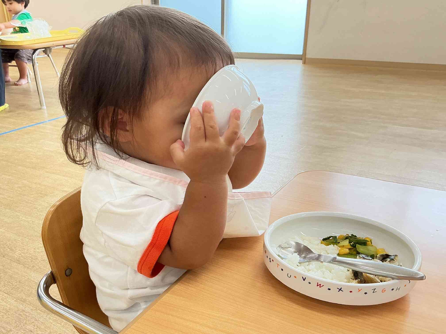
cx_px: 223
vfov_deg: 48.2
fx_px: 374
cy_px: 167
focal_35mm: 29
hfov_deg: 61.7
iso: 40
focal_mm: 3
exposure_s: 1/120
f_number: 1.8
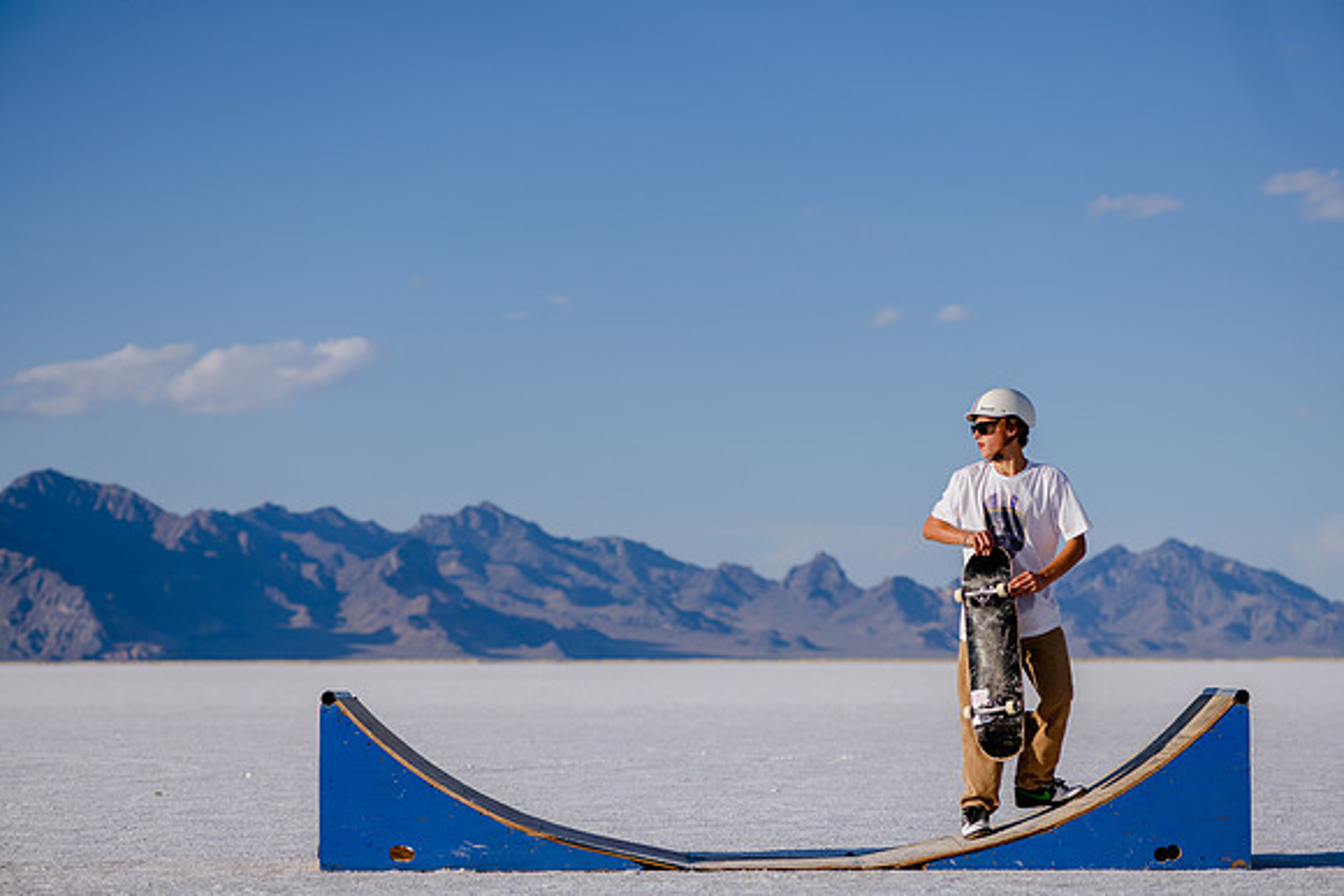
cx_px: 672
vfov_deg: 13.0
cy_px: 448
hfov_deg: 19.4
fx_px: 3938
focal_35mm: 105
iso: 125
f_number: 5
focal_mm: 105
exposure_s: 1/2500
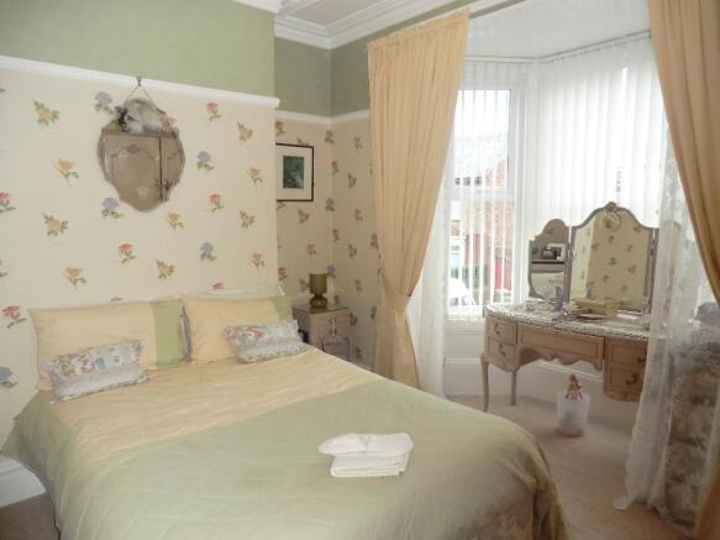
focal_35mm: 24
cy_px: 270
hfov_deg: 71.6
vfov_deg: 56.8
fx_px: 499
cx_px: 360
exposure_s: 1/60
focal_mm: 4.3
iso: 320
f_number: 3.2
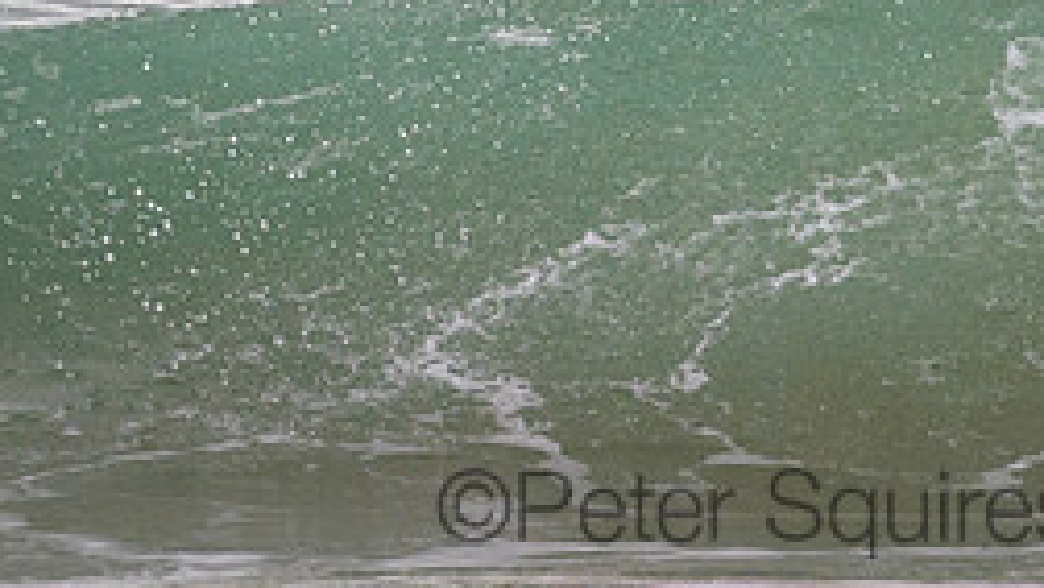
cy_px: -180
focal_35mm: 1928
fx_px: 53395
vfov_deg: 0.6
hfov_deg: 1.1
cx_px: 758
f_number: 11
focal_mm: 800
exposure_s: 1/2000
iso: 1600
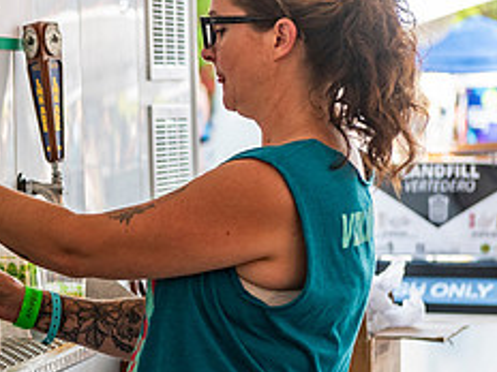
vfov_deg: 7.4
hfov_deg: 9.7
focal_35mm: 201
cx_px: -98
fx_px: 2886
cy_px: 163
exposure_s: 1/200
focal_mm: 70
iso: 400
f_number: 4
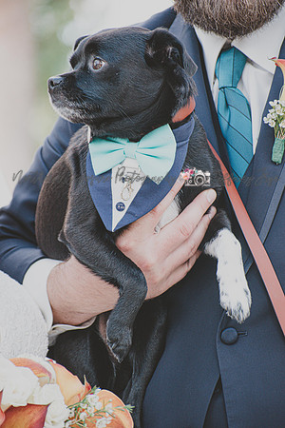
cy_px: 214
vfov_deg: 6.2
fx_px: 3918
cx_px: 142
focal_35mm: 330
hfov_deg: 4.2
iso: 220
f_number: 5.6
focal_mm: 220
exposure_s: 1/125
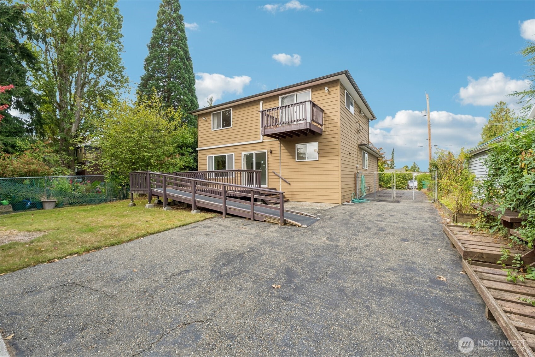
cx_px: 268
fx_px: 223
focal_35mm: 15
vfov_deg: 77.3
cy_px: 178
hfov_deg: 100.4
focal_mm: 10
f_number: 9
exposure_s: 1/40
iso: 100
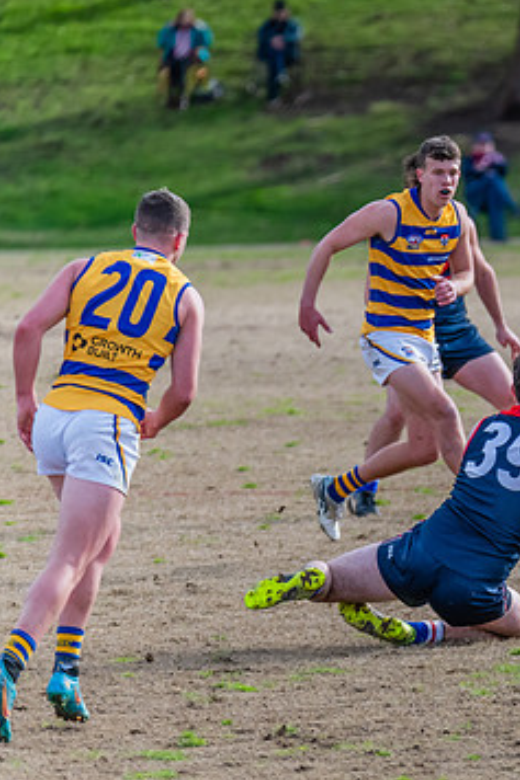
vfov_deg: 3.1
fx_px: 14573
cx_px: 717
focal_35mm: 672
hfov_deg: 2.0
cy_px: 417
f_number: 6
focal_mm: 350
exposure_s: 1/1600
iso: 1000
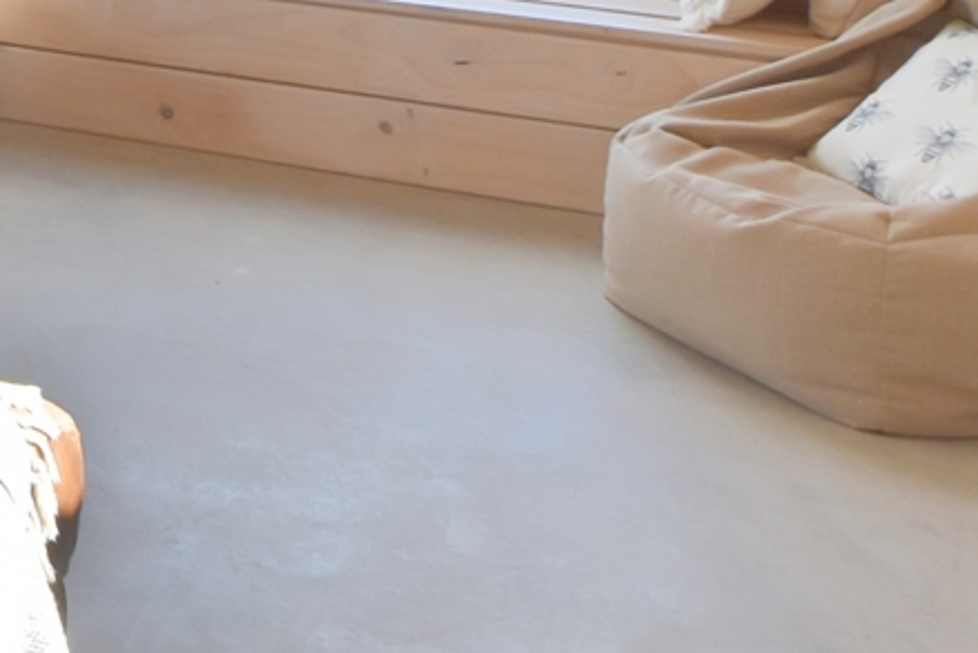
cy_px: -412
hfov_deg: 22.7
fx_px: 1962
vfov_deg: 16.6
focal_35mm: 72
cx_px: -497
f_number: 8
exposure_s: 1/250
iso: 280
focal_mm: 11
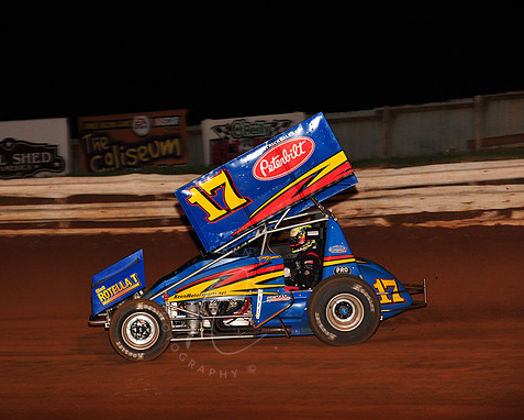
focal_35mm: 154
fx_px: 2389
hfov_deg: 12.5
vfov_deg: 10.0
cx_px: 225
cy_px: 210
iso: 1000
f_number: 6.3
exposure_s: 1/320
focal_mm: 135
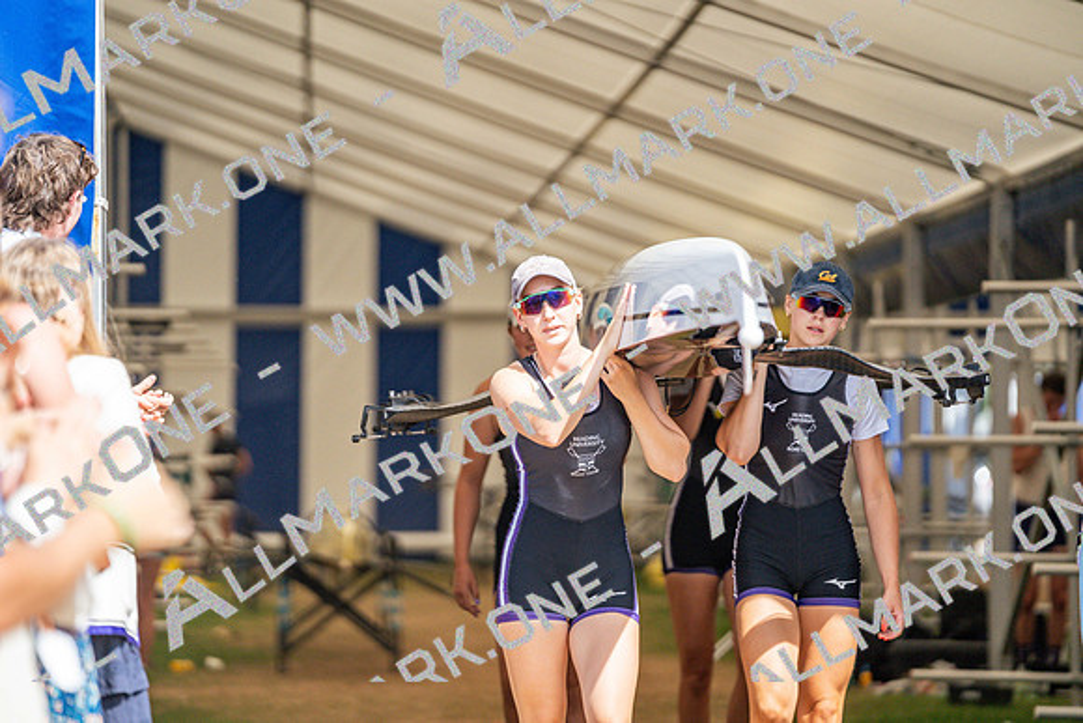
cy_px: 362
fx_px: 6018
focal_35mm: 200
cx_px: 542
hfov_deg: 10.3
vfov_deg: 6.9
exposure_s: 1/8000
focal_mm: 200
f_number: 2.8
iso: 640
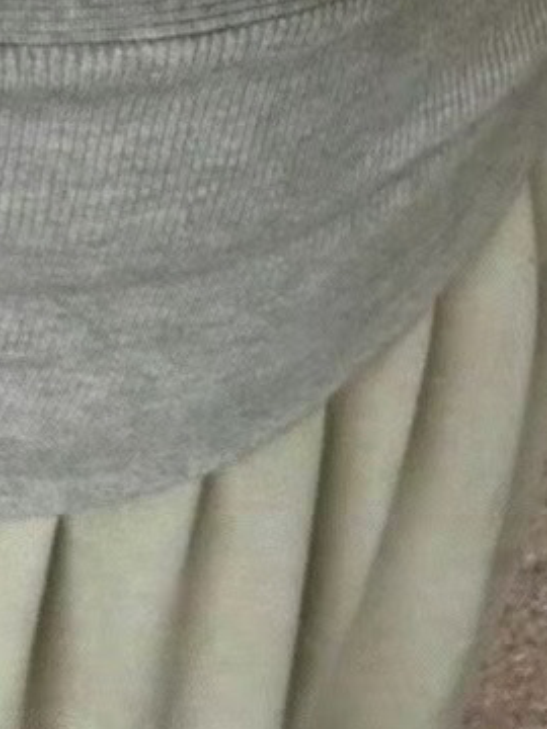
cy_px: -101
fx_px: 1938
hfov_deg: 15.7
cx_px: -14
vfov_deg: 20.2
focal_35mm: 92
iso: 50
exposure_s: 1/121
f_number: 1.9
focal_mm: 2.69
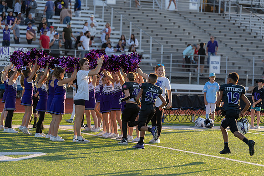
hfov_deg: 16.5
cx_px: 132
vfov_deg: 11.1
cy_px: 88
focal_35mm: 124
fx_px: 910
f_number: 2.8
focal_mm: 124
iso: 100
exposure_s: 1/1000
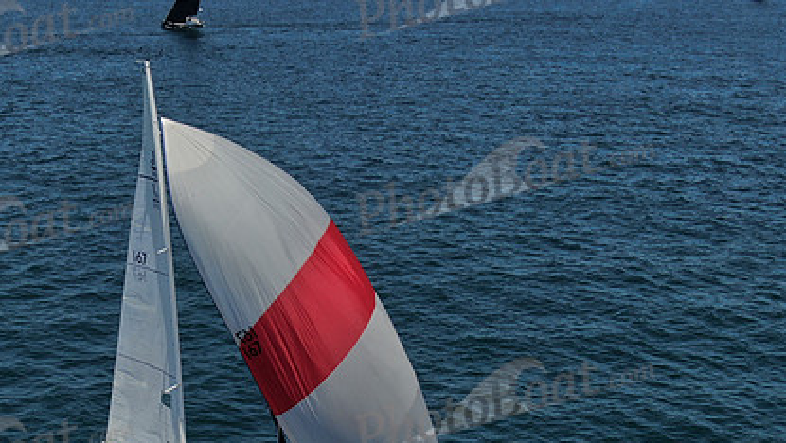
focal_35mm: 73
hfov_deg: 28.7
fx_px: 1522
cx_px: 246
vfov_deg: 16.5
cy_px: 321
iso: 100
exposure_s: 1/1600
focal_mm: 8.6
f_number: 3.8
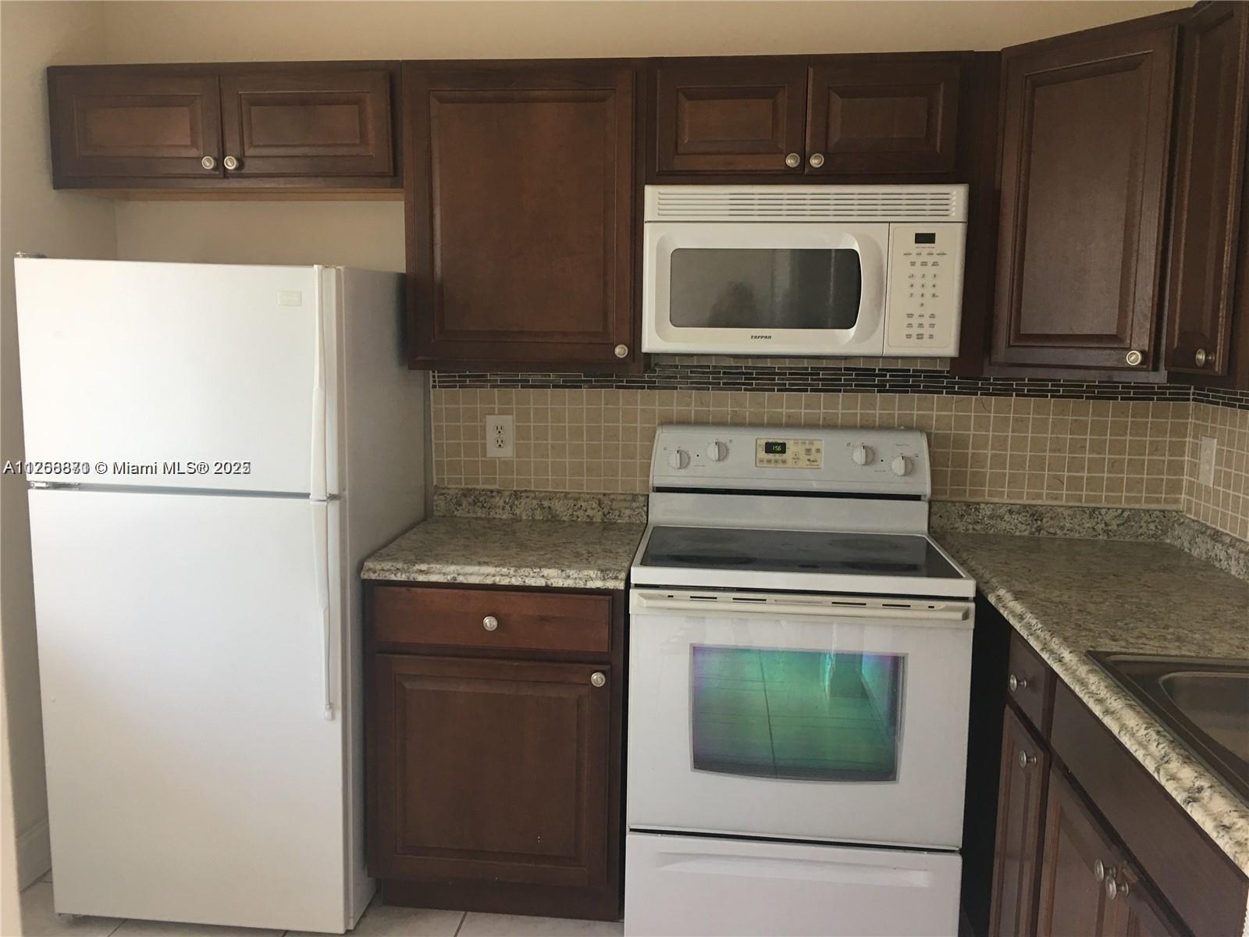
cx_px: 624
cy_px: 468
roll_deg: -0.5
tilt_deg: -6.6
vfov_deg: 48.2
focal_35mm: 29
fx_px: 1046
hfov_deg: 61.7
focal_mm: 4.15
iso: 32
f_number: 2.2
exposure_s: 1/15
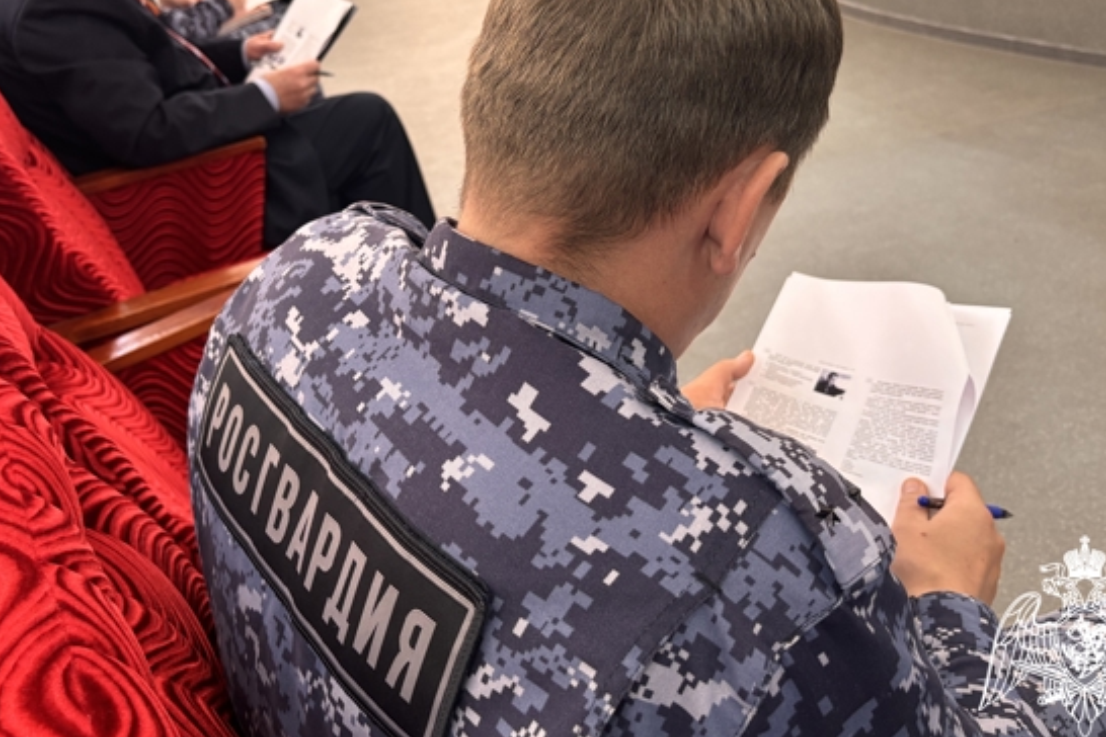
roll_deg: +6.3
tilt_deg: -29.1
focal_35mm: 33
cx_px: 534
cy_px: 249
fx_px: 1014
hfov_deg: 57.2
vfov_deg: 39.5
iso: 160
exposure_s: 1/50
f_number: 1.6
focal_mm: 5.96
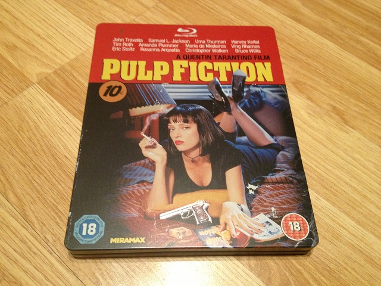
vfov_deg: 40.7
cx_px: 190
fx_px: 385
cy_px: 143
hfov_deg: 52.6
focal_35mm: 35
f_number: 2.4
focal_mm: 4.28
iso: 250
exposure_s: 1/20
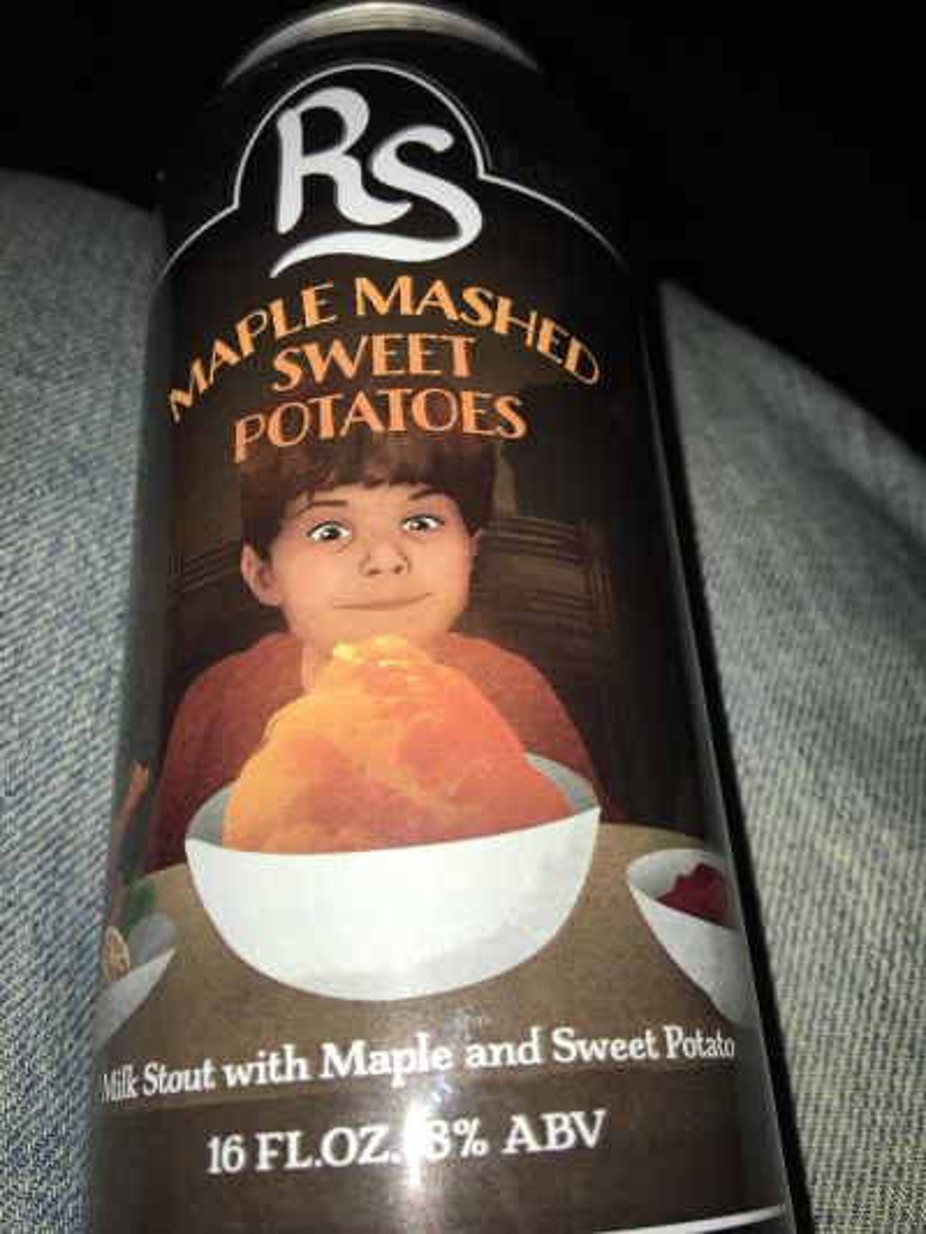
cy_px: 617
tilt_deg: -51.0
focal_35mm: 29
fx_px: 1034
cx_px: 463
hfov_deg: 48.2
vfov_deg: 61.6
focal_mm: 4.15
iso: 25
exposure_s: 1/126
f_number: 2.2
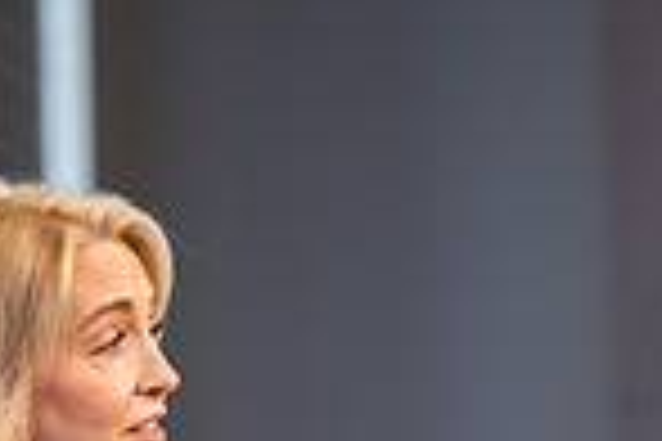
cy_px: 749
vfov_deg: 2.0
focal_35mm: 689
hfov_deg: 3.0
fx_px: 12669
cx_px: 554
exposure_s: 1/125
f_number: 2.8
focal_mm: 175
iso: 320
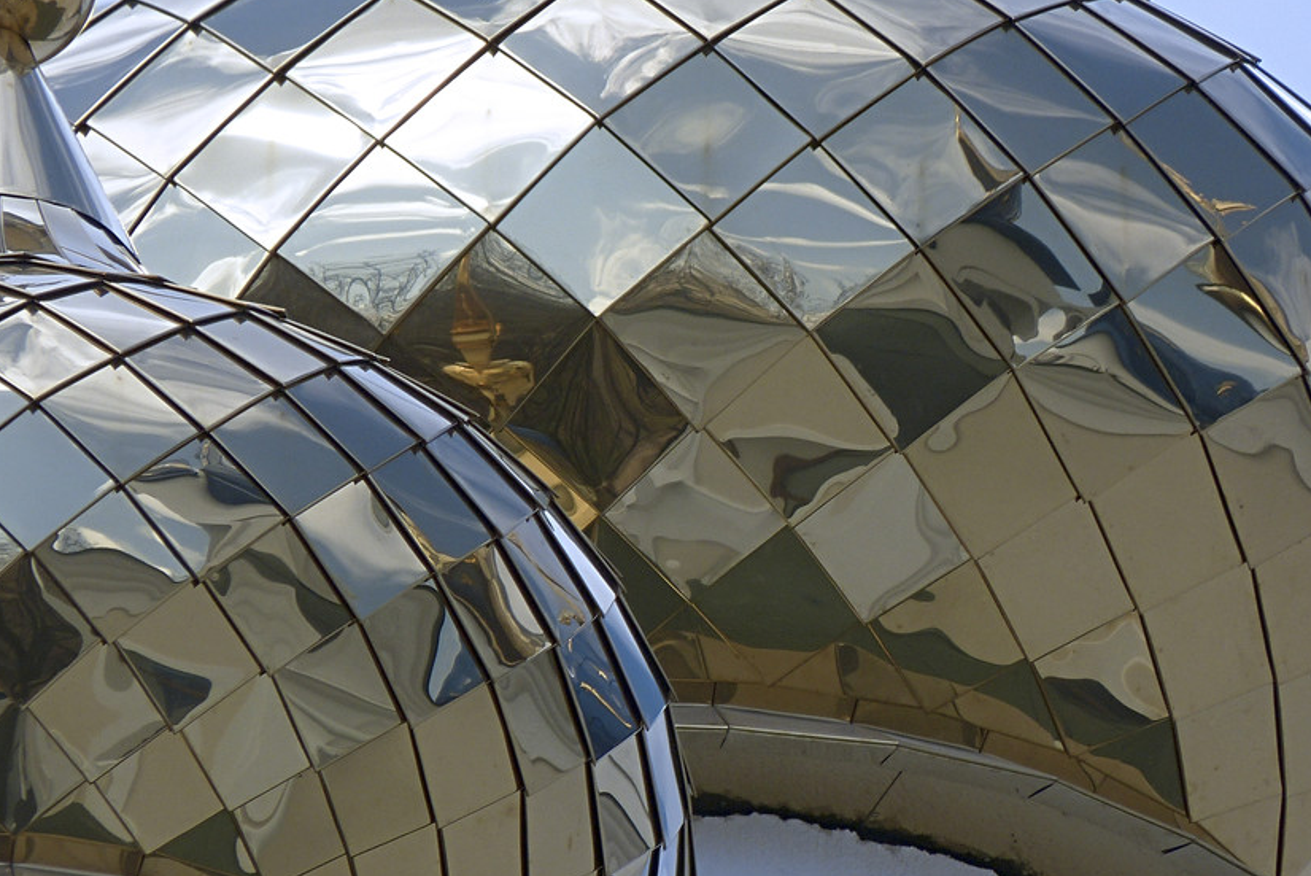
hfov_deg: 2.3
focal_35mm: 907
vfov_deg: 1.5
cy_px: 419
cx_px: 631
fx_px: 33046
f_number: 5.2
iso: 100
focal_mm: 108
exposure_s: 1/640
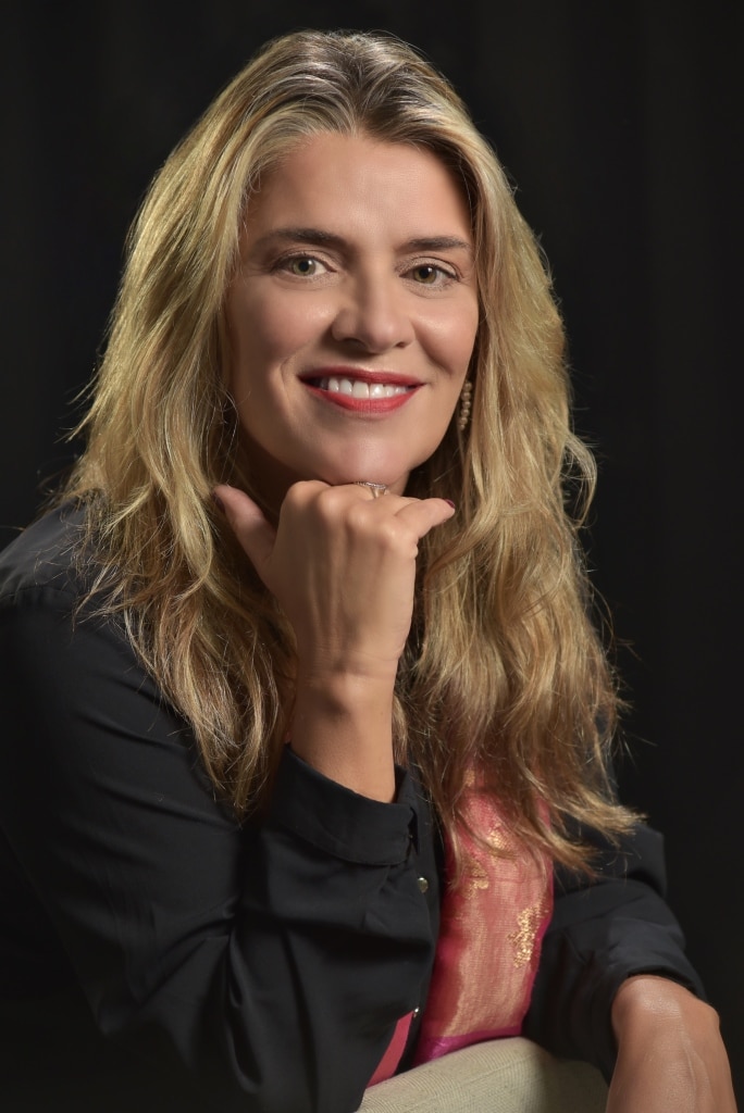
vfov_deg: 15.2
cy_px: 556
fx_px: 4179
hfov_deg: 10.2
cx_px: 372
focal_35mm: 135
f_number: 6.3
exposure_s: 1/200
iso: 400
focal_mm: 135
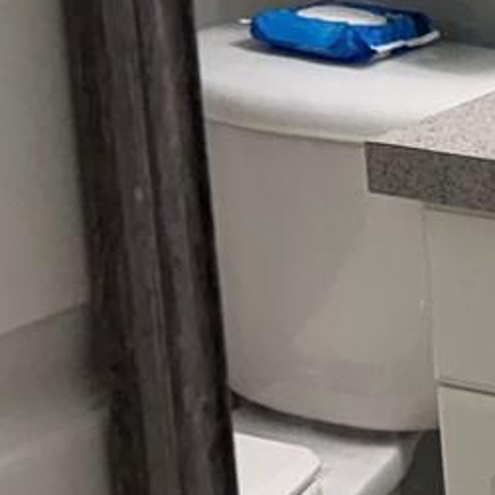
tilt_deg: -8.5
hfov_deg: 10.5
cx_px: 1317
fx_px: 2184
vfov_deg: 12.2
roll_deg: +1.5
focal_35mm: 135
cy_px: -284
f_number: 1.78
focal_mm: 6.76
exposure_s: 1/120
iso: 160
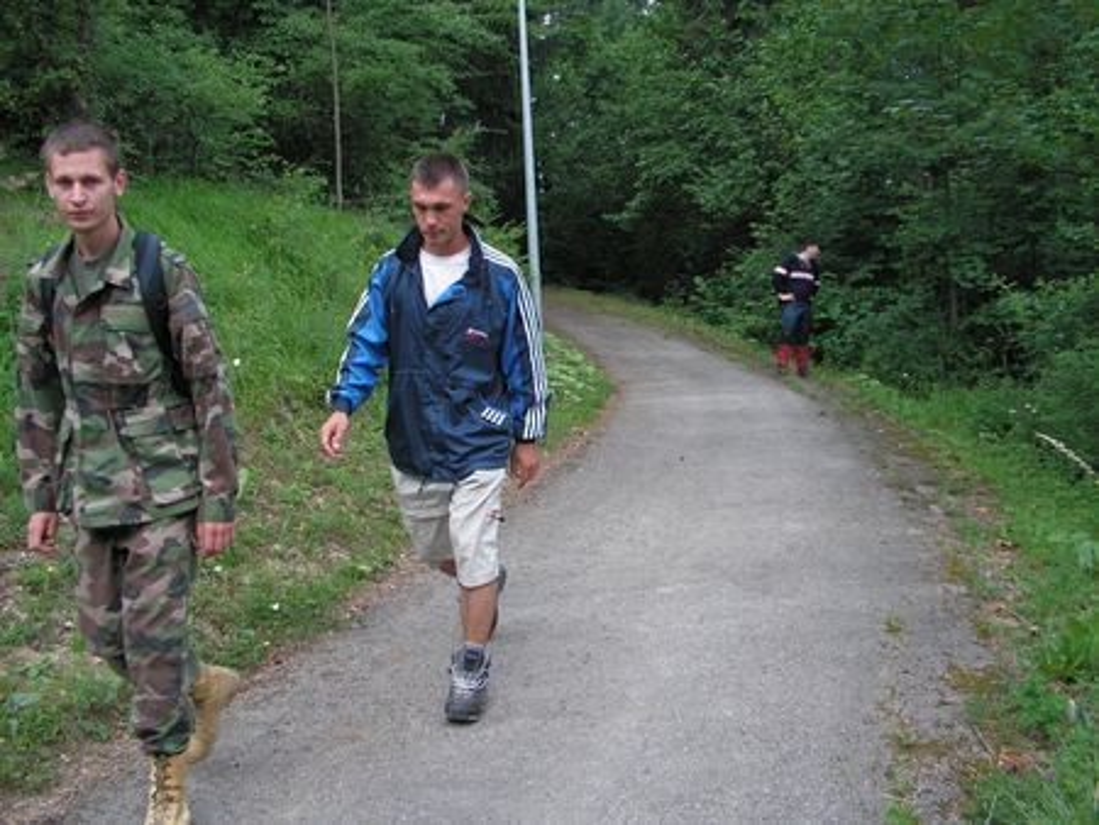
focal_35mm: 36
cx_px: 550
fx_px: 1144
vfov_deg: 39.7
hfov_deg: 51.3
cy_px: 412
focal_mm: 6
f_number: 3.2
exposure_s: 1/100
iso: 50
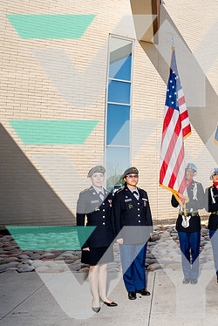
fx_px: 281
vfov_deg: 60.2
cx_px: 230
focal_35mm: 31
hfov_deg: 36.8
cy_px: 167
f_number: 8
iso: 250
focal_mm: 20
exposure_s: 1/125
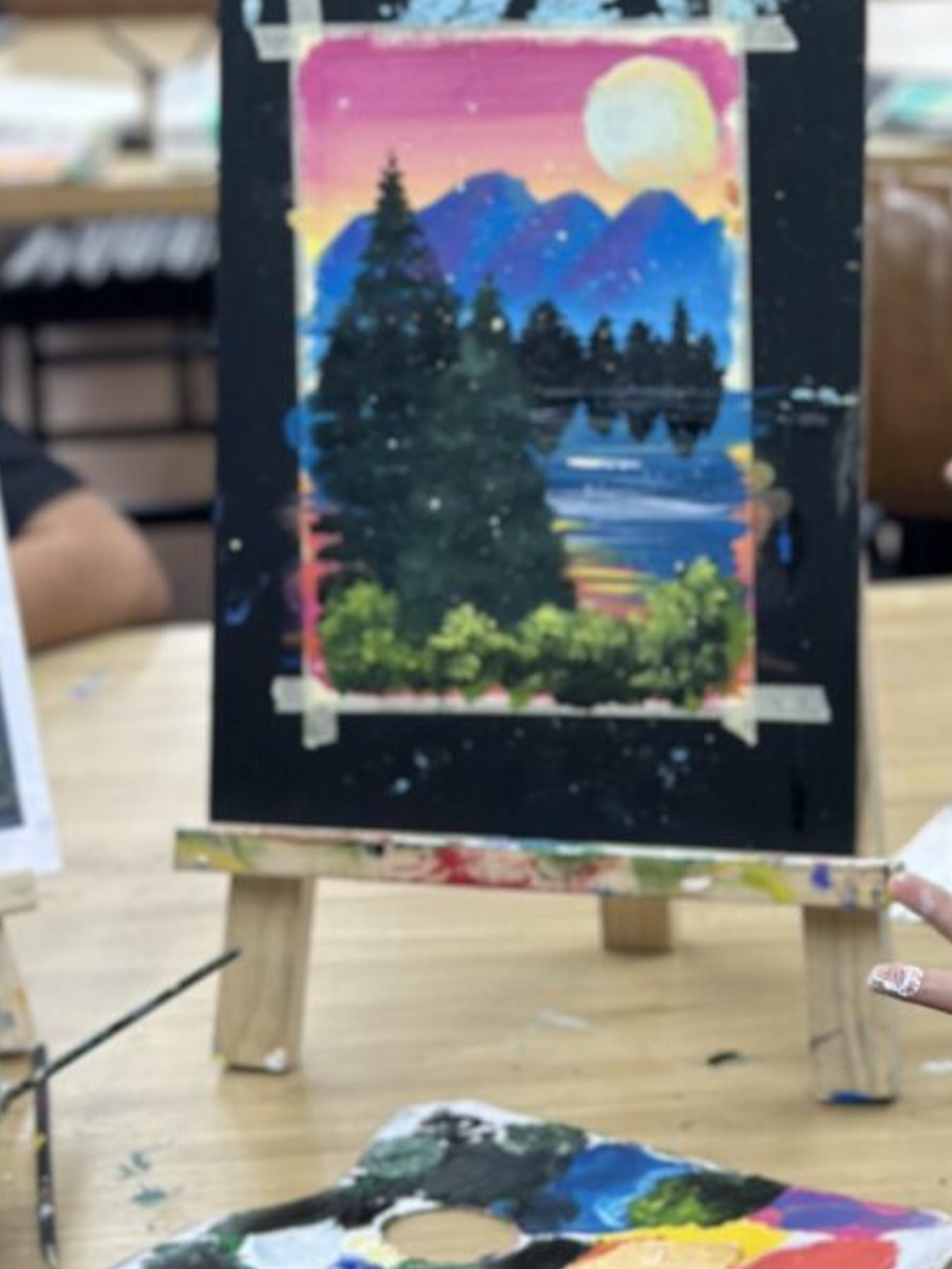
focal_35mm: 107
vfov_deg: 18.2
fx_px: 3921
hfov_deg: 13.6
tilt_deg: -11.9
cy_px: 226
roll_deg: +0.1
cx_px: 1018
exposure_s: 1/148
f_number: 1.78
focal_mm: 6.86
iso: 64
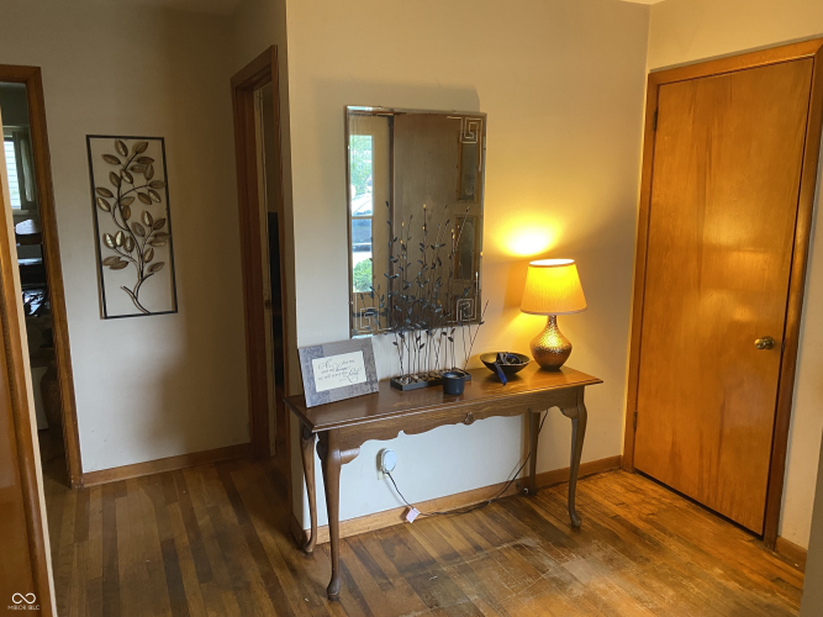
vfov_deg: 53.0
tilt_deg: -10.1
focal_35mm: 26
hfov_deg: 67.3
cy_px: 308
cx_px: 412
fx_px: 618
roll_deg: +0.9
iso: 250
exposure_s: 1/60
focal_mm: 4.25
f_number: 1.8
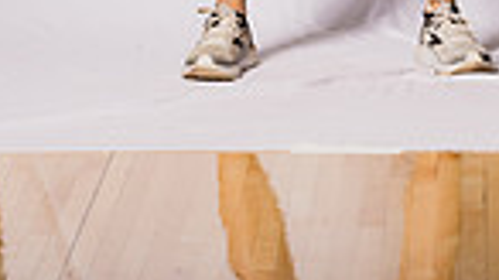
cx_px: 393
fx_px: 4312
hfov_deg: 6.6
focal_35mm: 326
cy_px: -471
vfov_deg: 3.6
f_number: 7.1
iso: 400
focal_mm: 101
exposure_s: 1/125
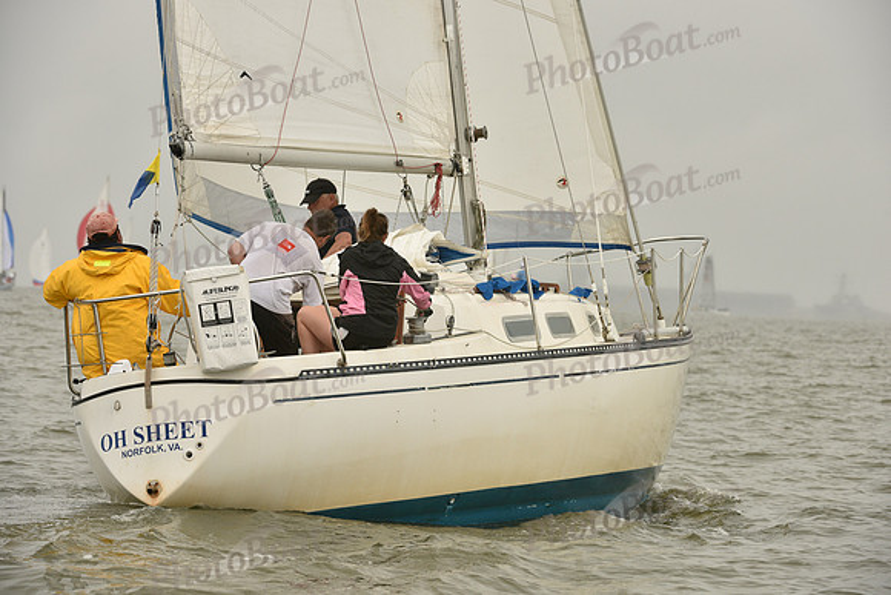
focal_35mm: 200
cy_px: 298
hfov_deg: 10.3
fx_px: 4951
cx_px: 446
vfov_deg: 6.9
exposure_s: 1/1000
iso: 400
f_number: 8
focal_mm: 200
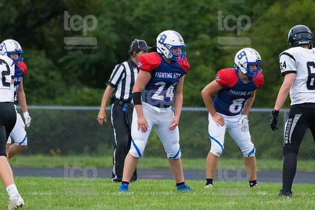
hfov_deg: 3.5
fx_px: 5116
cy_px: 105
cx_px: 158
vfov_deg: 2.3
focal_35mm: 585
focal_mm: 390
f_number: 5.6
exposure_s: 1/2000
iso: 6400
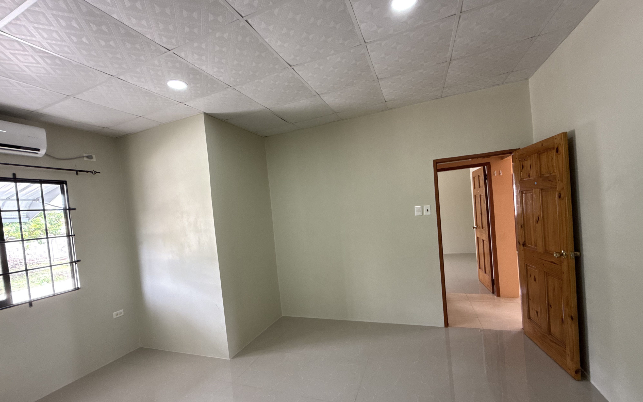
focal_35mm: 15
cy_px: 217
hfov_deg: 101.5
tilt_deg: -0.2
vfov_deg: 74.7
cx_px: 320
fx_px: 263
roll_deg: +5.5
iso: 200
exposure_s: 1/99
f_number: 2.2
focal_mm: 2.22
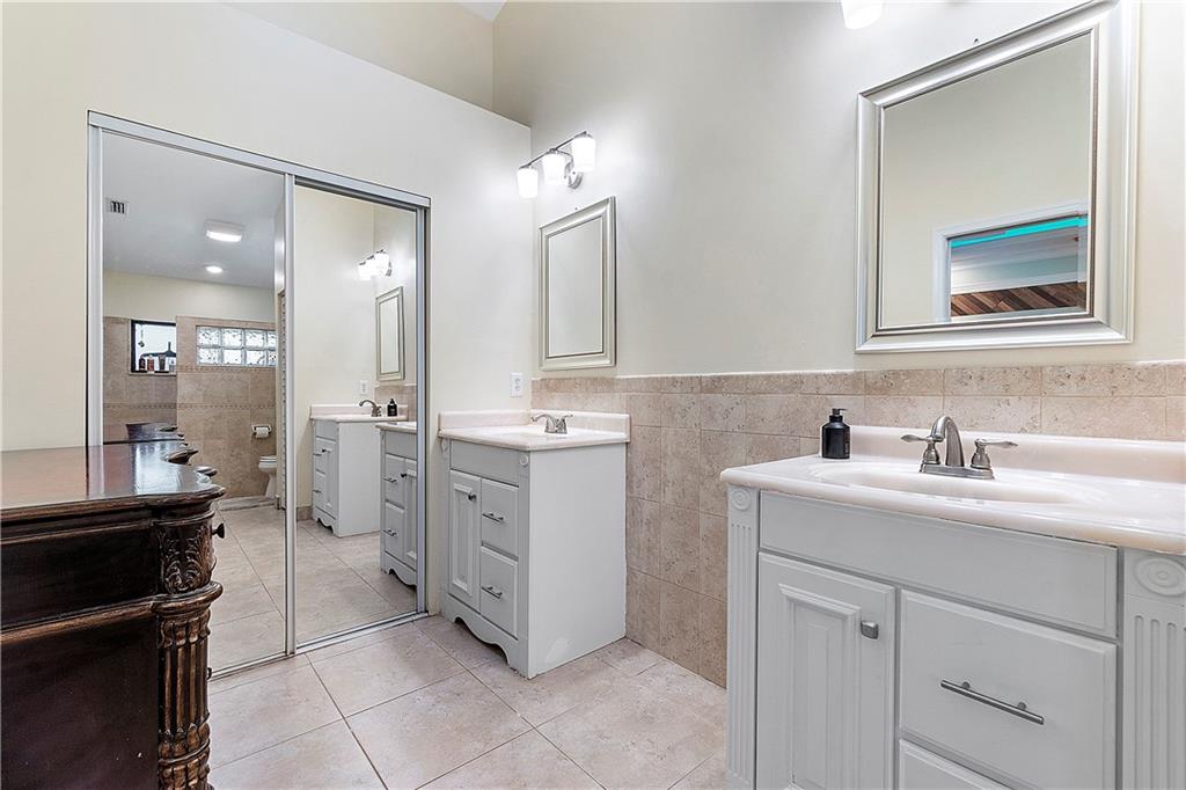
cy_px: 395
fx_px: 494
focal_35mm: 15
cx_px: 593
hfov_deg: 100.4
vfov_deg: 77.3
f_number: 10
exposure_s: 1/10
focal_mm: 10
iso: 250
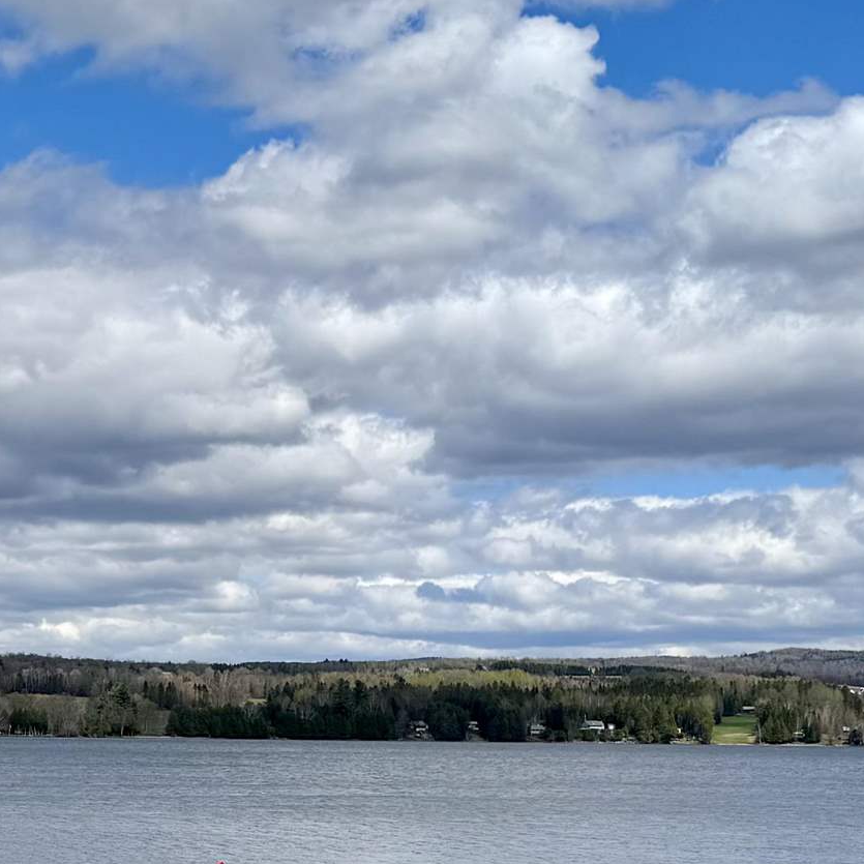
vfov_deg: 21.7
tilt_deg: -0.7
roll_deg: -0.8
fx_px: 2203
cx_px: -102
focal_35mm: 78
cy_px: 757
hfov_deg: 21.0
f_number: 1.78
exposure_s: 1/9009
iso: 80
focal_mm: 6.76
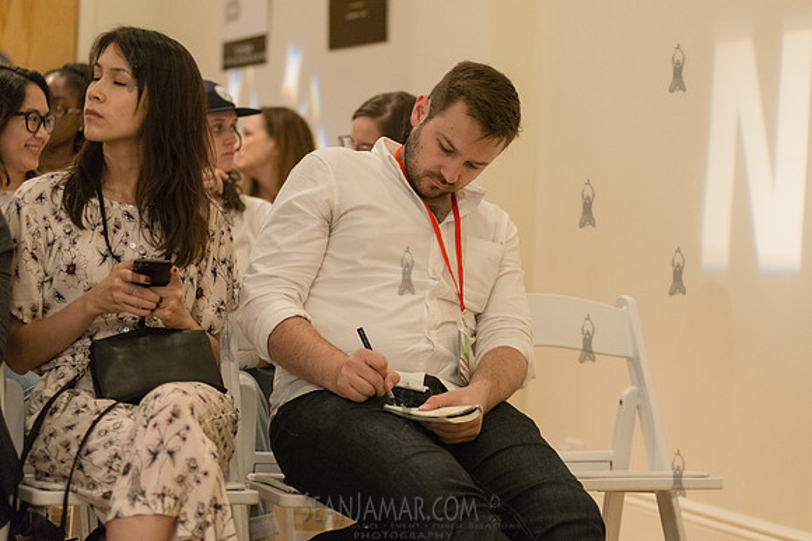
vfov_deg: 17.1
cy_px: 270
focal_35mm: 80
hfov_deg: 25.4
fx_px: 1805
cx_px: 406
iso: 4000
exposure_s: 1/200
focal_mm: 80
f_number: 2.8
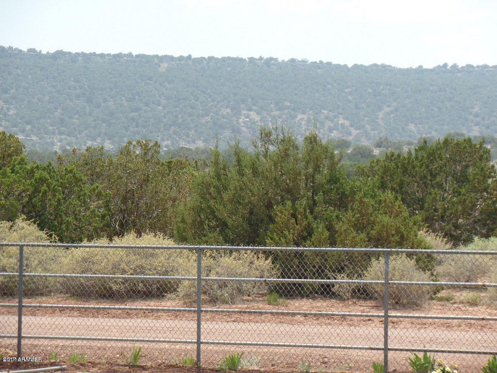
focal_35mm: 141
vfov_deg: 10.5
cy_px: 186
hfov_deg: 14.0
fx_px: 2024
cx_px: 248
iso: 80
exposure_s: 1/350
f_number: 4.2
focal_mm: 25.2
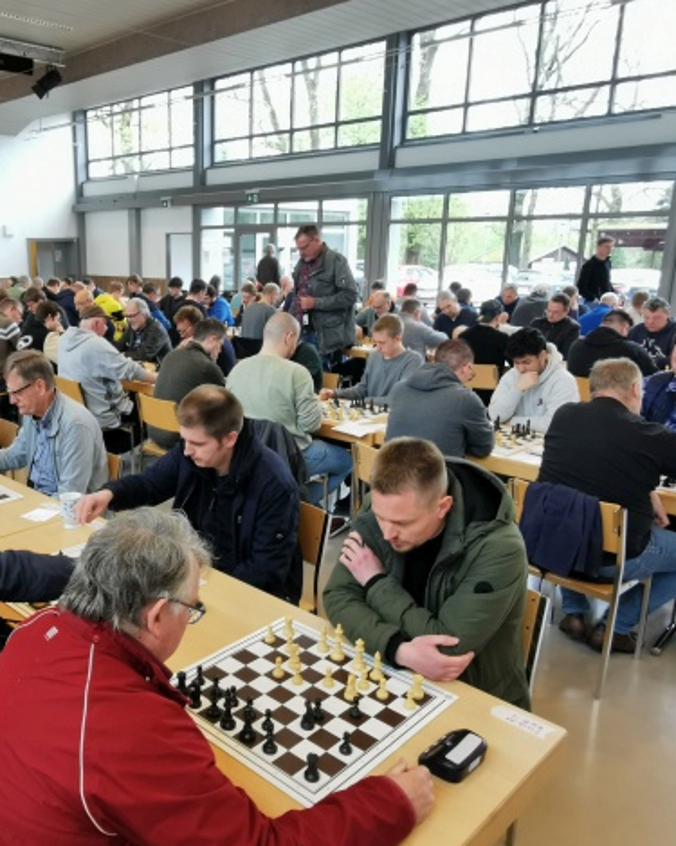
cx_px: 209
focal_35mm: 28
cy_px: 431
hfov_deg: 50.3
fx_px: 700
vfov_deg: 62.2
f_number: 2.2
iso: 160
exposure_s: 1/50
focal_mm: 2.35
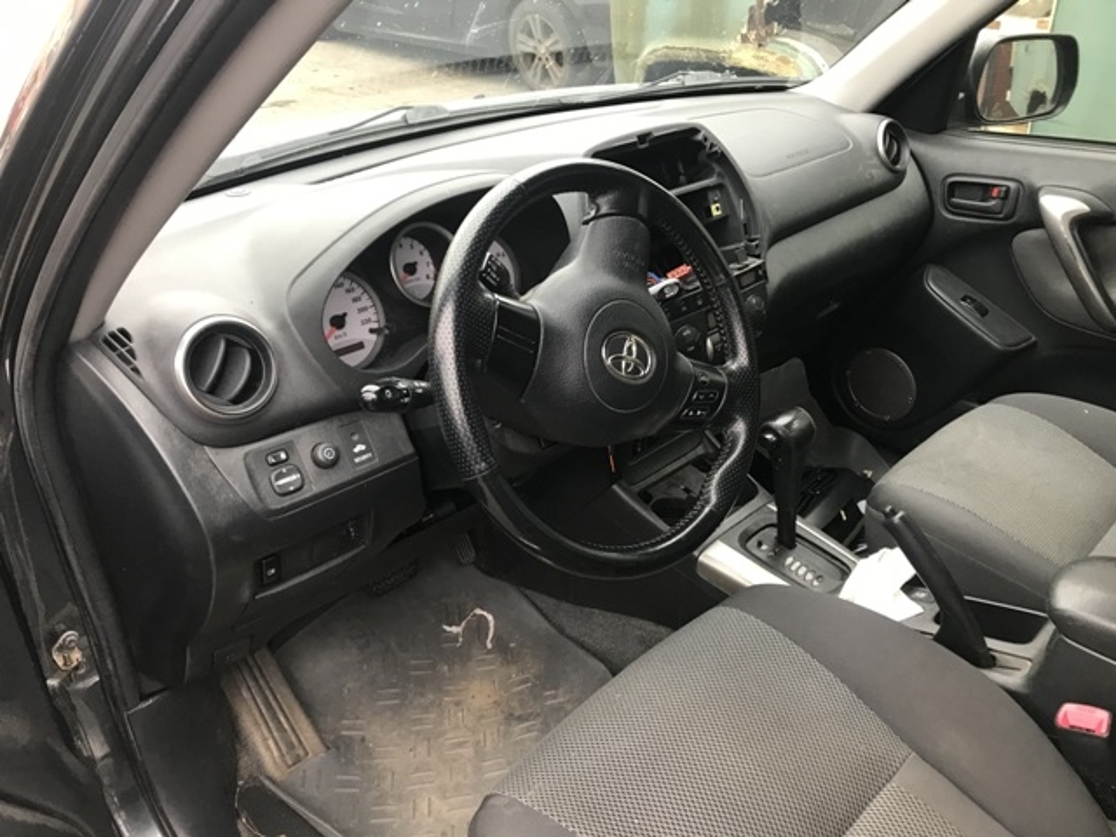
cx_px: 558
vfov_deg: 49.7
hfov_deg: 63.4
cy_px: 418
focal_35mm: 28
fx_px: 903
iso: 40
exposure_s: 1/33
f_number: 1.8
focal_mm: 3.99
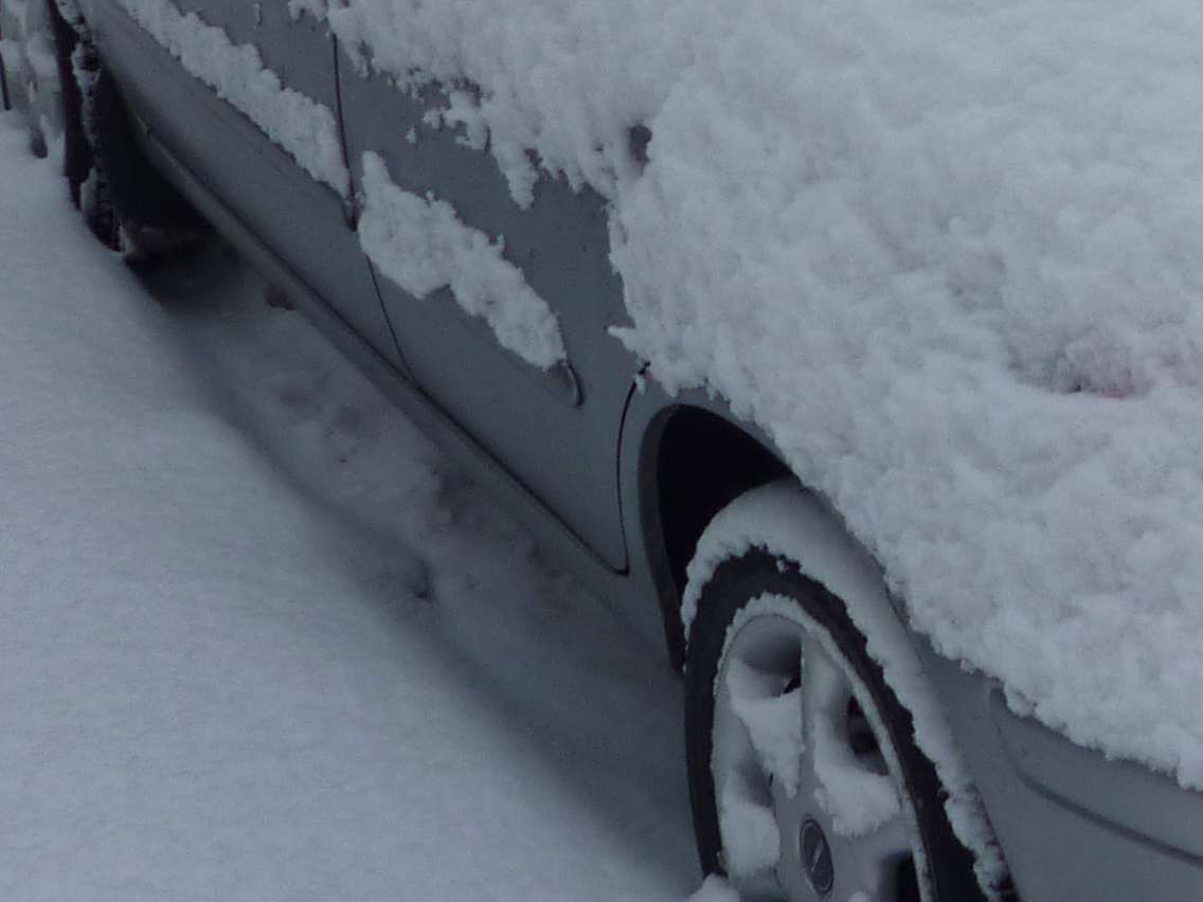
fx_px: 3058
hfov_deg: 21.4
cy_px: -40
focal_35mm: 88
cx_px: 1245
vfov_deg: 16.4
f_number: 4
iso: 80
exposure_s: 1/640
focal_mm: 4.4
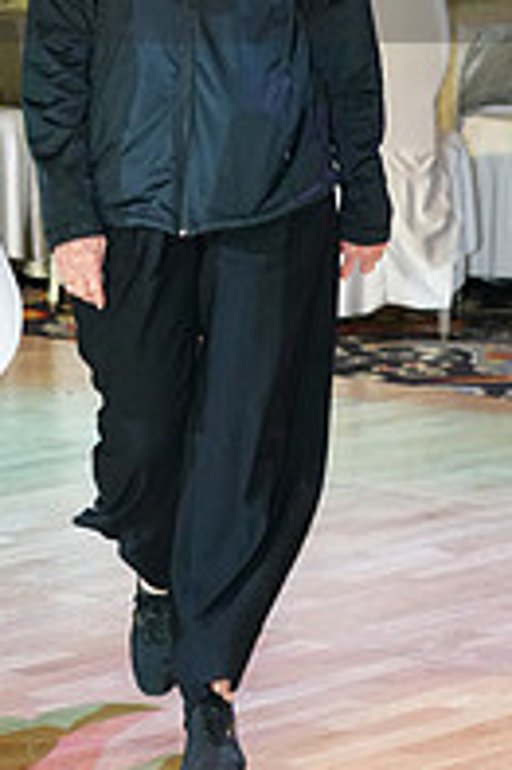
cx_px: 115
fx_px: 3782
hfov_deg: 7.7
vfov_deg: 11.4
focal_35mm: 177
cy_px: -86
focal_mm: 60
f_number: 4
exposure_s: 1/250
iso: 2500
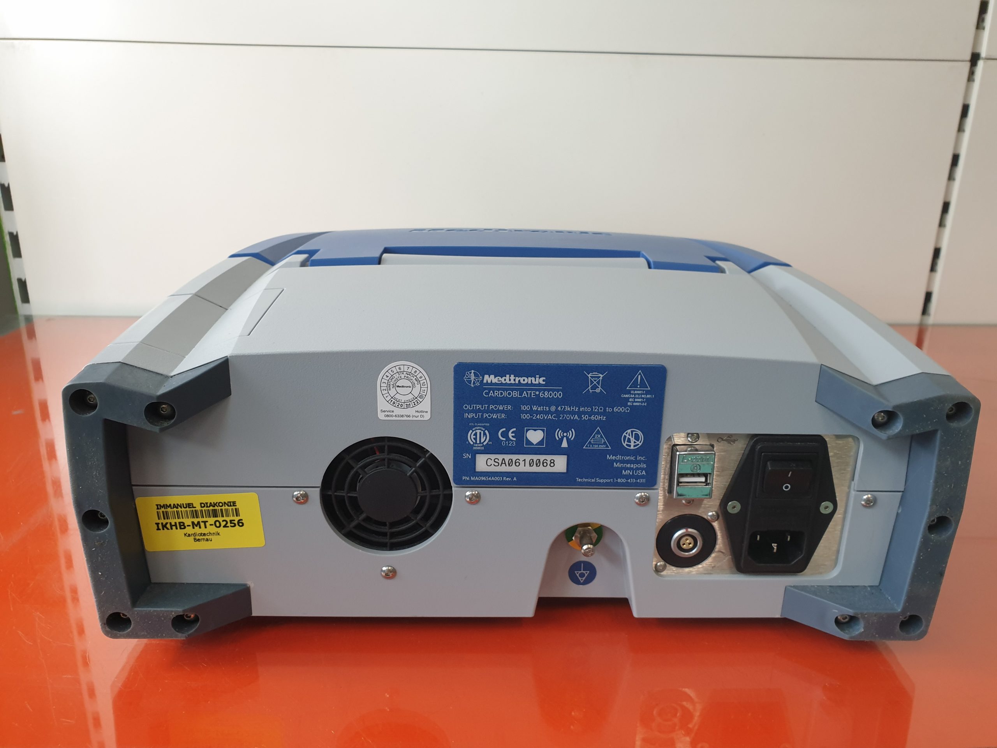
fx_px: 749
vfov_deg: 53.1
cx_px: 498
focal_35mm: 26
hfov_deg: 67.3
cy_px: 374
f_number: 2.4
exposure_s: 1/50
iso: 160
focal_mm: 4.3
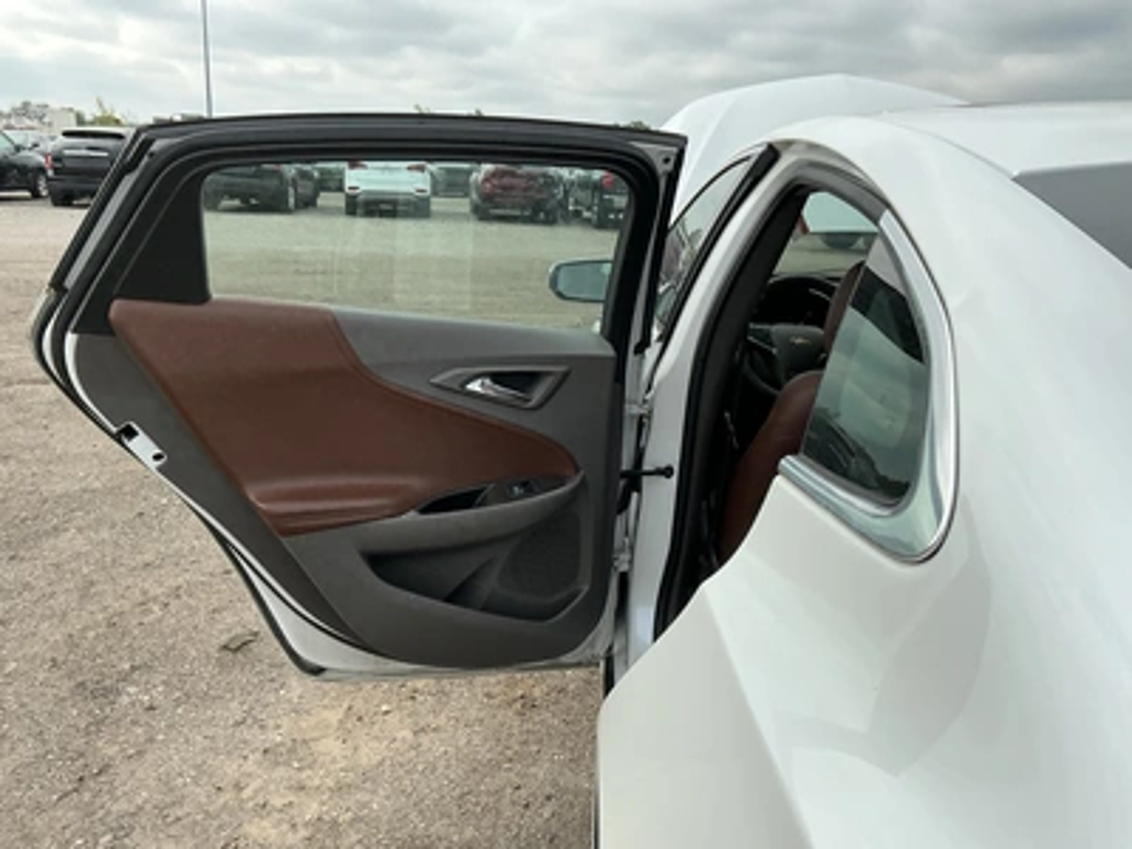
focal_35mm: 28
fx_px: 916
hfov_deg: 63.4
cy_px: 424
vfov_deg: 49.7
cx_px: 566
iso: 25
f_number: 1.8
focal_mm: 3
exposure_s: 1/1377
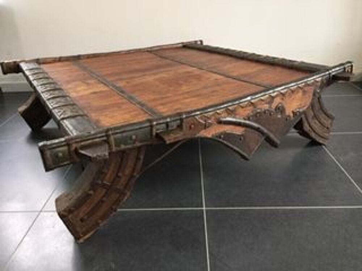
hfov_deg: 61.7
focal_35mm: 29
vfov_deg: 48.2
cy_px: 136
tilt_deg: -24.3
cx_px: 181
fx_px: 303
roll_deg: +2.2
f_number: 2.2
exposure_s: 1/33
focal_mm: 4.15
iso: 200
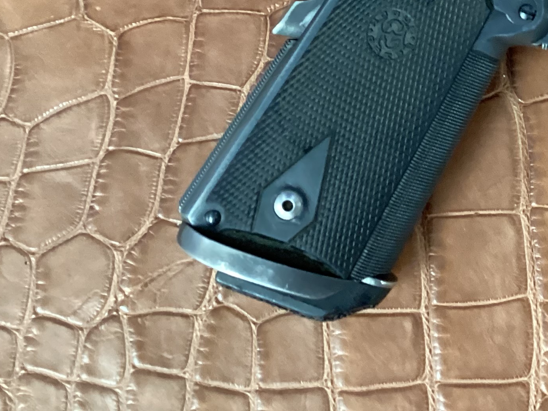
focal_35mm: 73
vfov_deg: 19.6
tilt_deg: -84.1
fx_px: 1156
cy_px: -4
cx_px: 571
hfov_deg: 25.1
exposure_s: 1/30
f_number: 2.4
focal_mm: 3.3
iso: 400
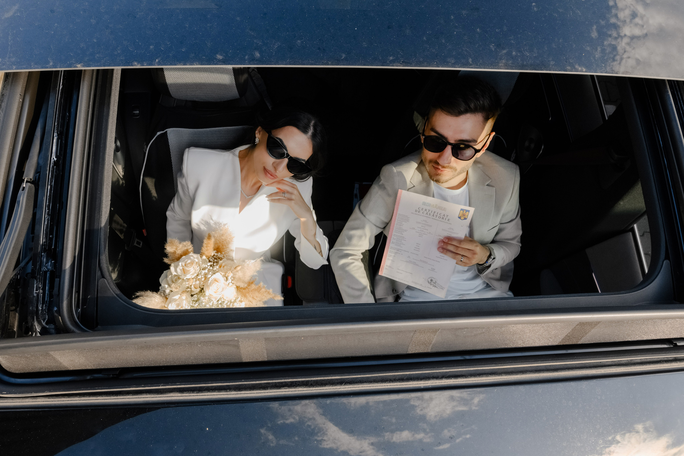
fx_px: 323
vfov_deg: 70.4
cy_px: 228
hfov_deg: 93.3
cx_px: 342
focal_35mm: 17
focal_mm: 17
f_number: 13
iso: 2000
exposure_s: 1/200
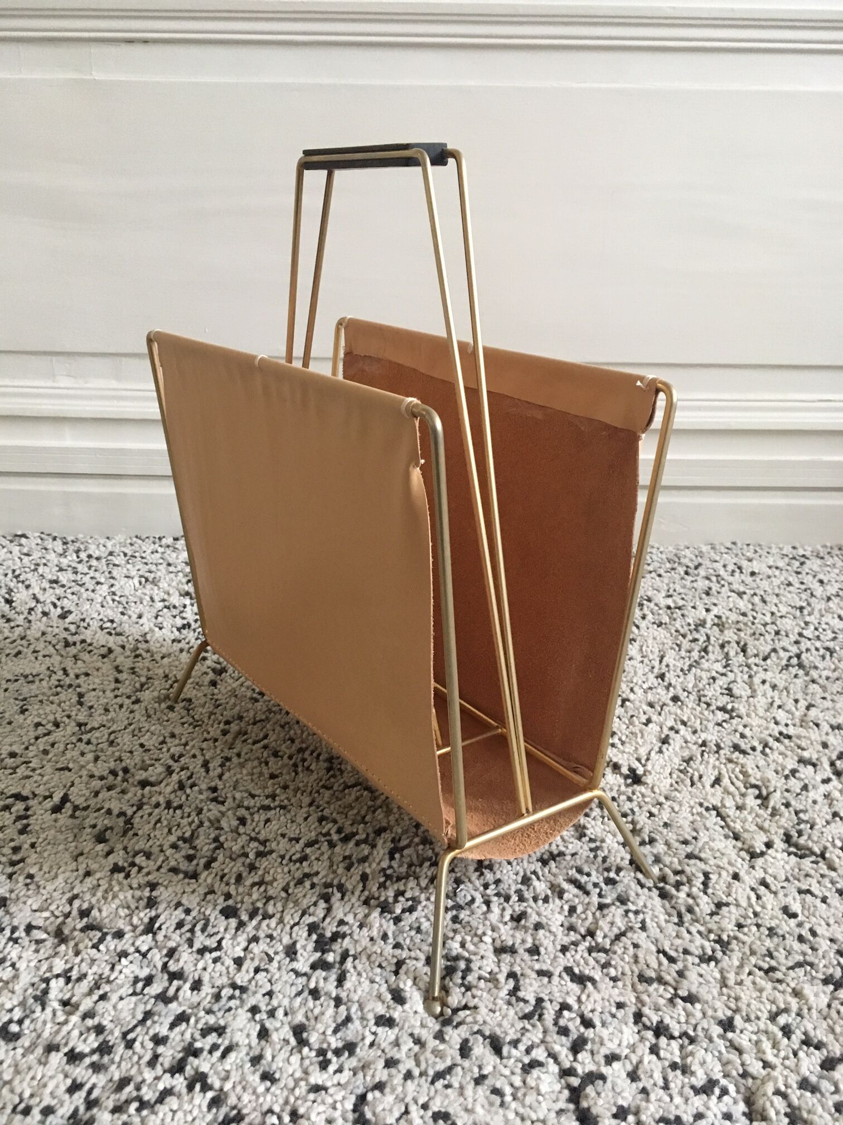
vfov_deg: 61.7
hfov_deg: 48.2
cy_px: 562
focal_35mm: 29
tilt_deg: -19.0
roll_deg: -0.7
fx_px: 942
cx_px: 422
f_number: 2.2
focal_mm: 4.15
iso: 200
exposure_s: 1/20
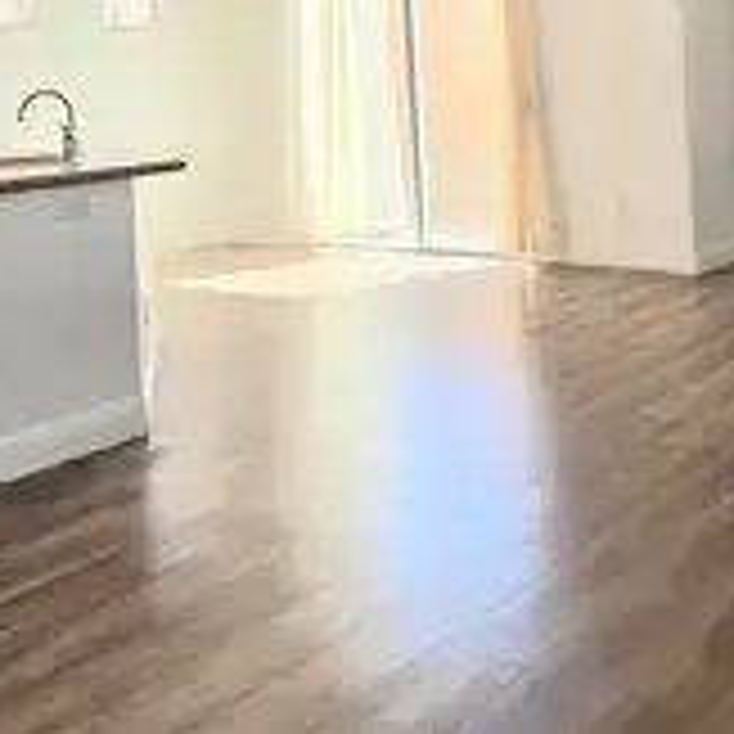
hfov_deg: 33.8
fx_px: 1199
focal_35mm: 50
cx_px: 270
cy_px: 63
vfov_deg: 32.2
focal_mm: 6.3
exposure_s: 1/120
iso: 16
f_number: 1.7
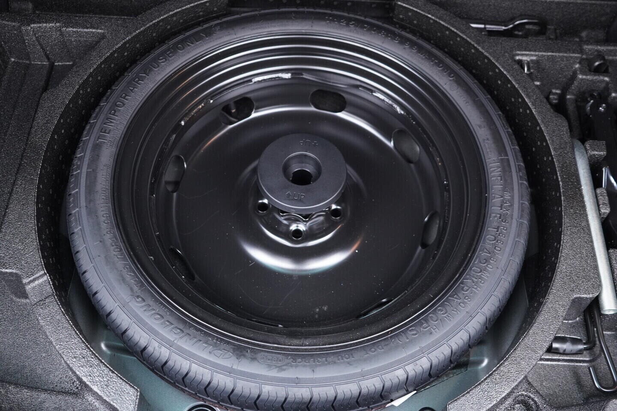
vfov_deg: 36.9
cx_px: 308
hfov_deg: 53.1
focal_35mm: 36
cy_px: 206
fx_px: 617
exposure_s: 1/40
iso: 1000
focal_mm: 24
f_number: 2.8
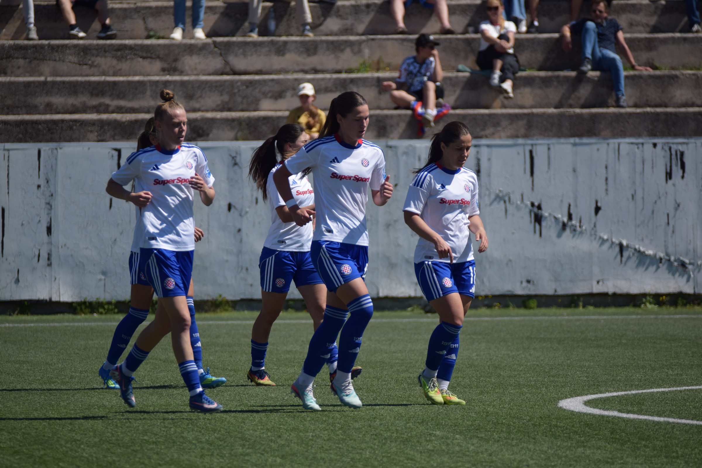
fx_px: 7312
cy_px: 234
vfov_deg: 3.7
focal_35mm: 375
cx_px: 351
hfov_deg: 5.5
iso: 200
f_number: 5.6
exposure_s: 1/2000
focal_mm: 250
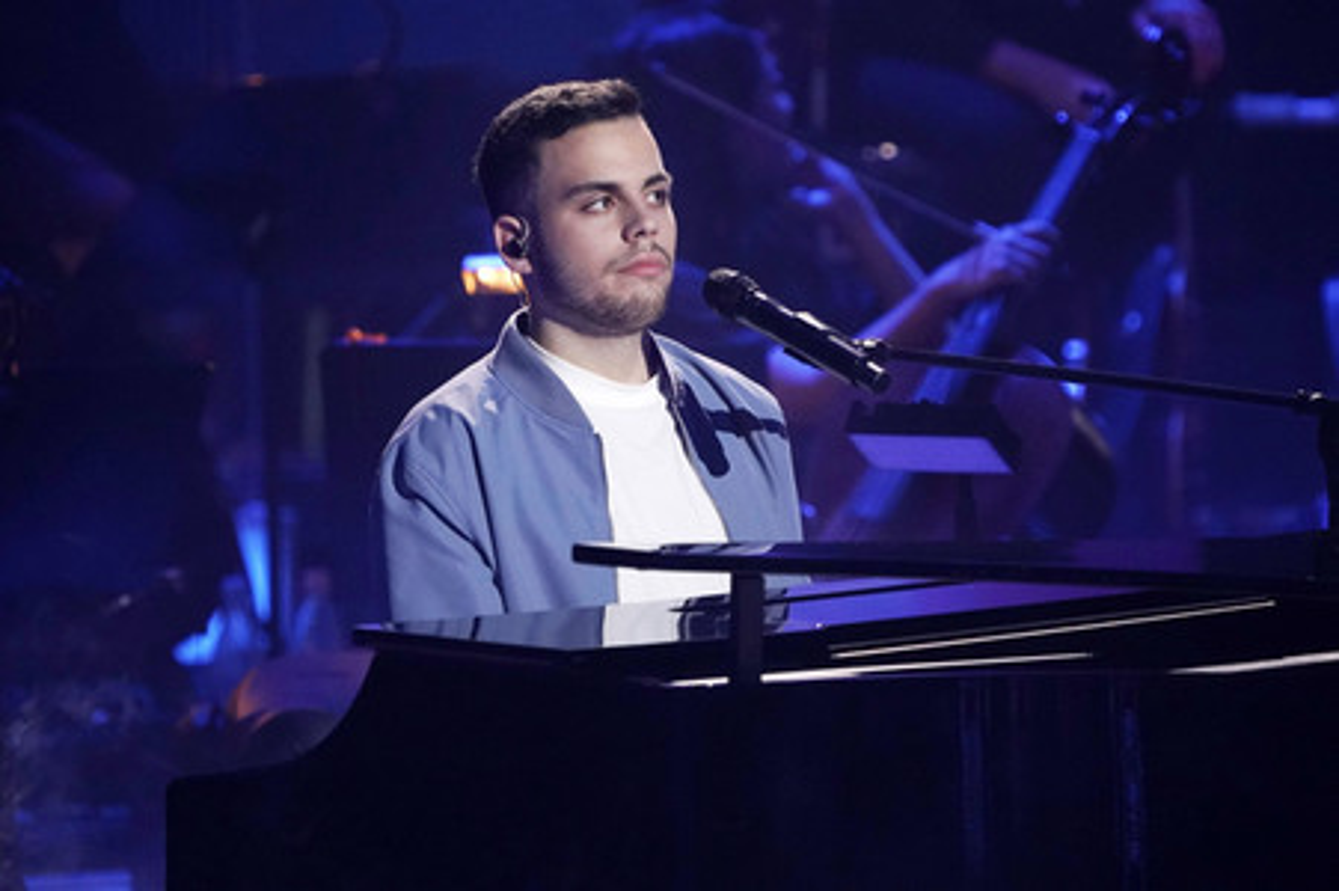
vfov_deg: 2.3
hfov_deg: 3.4
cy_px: 446
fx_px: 22300
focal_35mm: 600
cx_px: 670
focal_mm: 600
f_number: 6.3
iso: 5000
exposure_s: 1/160
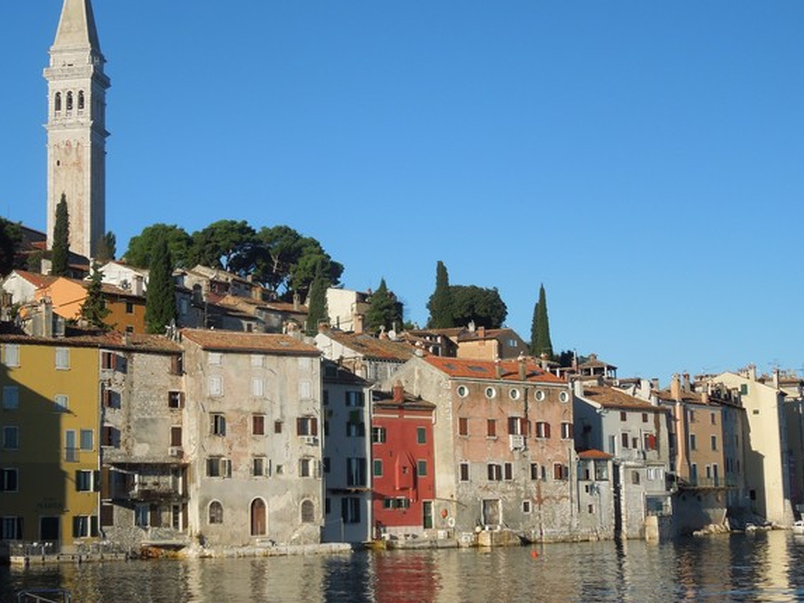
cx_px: 304
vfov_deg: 24.4
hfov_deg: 32.0
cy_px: 278
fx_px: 1394
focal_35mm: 60
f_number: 3.9
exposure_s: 1/1250
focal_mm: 7.8
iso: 100
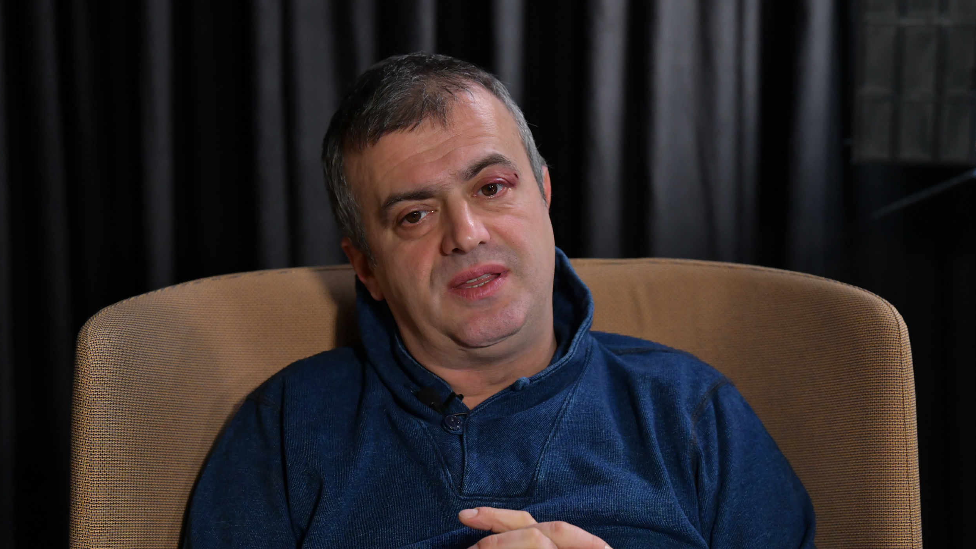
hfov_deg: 17.6
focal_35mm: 122
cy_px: 267
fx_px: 3157
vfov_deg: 9.9
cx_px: 487
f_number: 4.5
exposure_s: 1/400
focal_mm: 116
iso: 2500
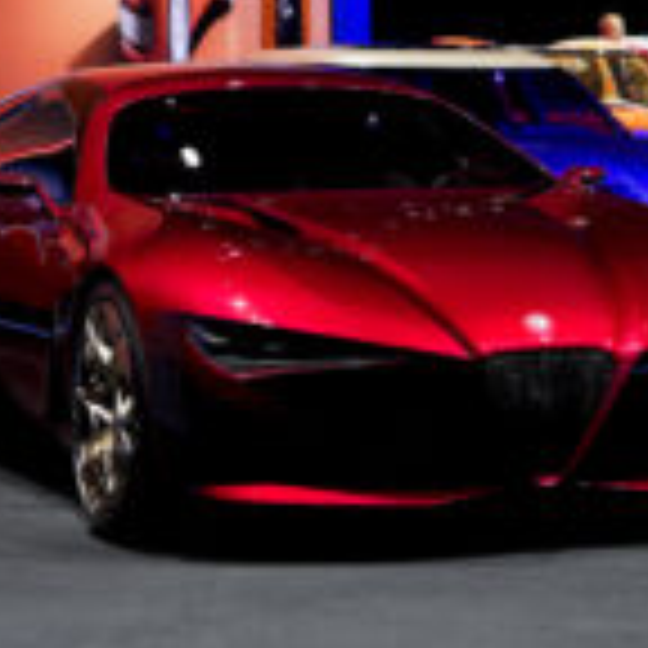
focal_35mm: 161
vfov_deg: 10.8
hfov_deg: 10.8
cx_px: 590
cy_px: 94
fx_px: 3410
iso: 1000
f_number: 4.5
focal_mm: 70
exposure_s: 1/250
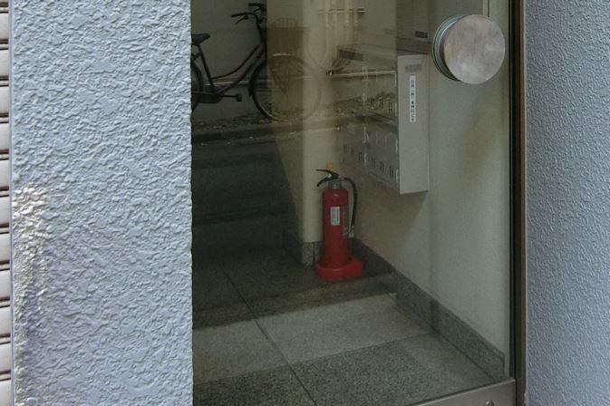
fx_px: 796
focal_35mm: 47
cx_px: 405
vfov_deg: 26.5
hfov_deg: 41.4
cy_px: -35
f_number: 2.7
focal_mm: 4.06
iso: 200
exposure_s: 1/125
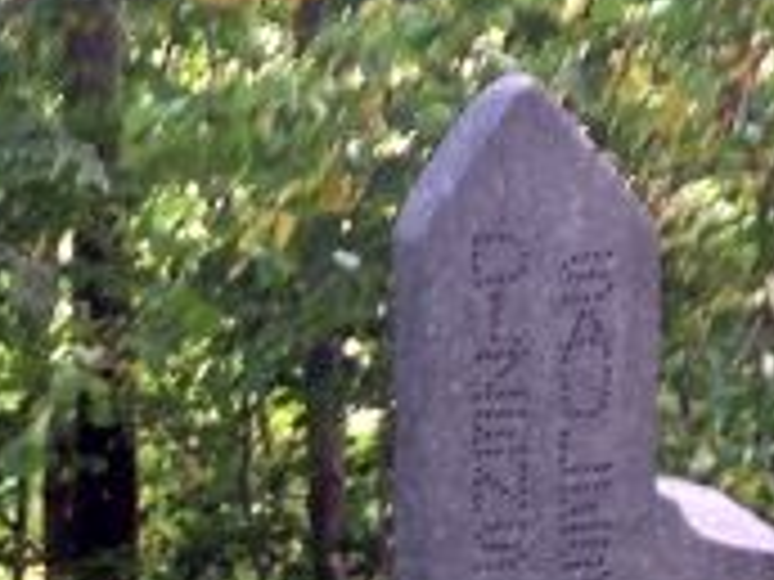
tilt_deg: -16.8
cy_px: 713
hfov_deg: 9.5
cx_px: 216
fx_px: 4651
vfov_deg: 7.1
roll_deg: +4.5
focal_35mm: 208
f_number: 2.4
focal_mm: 4.28
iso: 64
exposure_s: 1/24
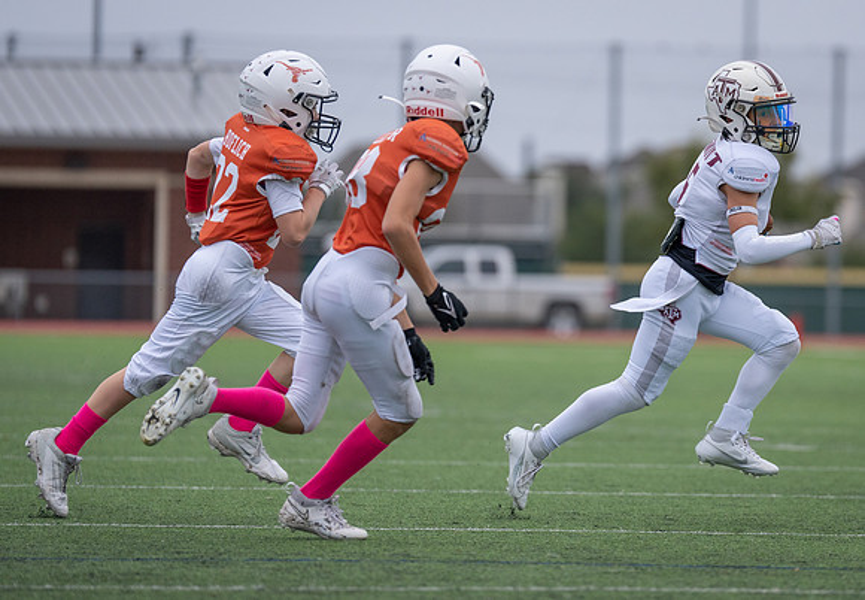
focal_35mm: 320
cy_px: 270
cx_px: 622
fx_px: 7783
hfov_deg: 6.4
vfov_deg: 4.4
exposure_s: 1/1250
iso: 640
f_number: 2.8
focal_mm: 200
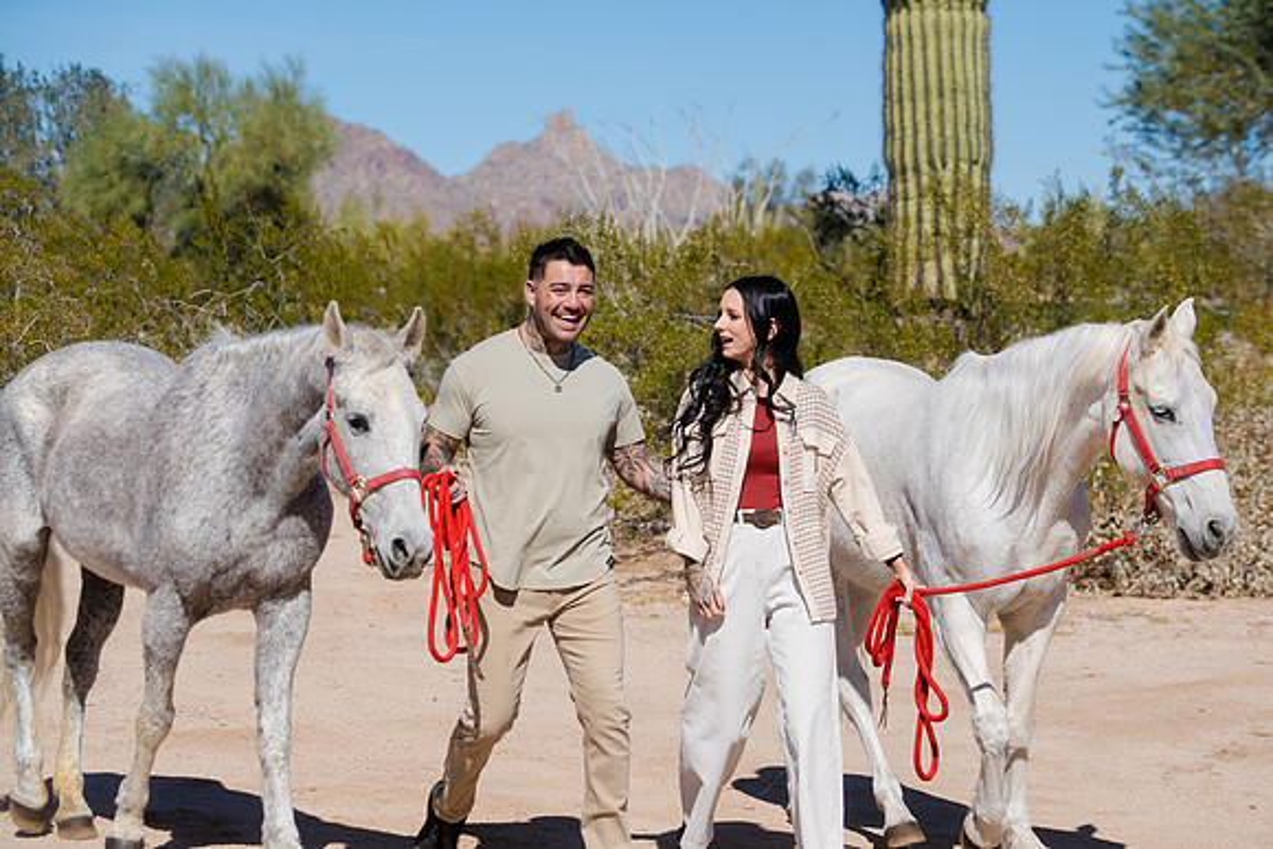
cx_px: 636
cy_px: 424
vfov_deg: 12.6
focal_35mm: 109
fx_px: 3855
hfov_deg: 18.8
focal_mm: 109
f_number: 5.6
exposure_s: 1/800
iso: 100
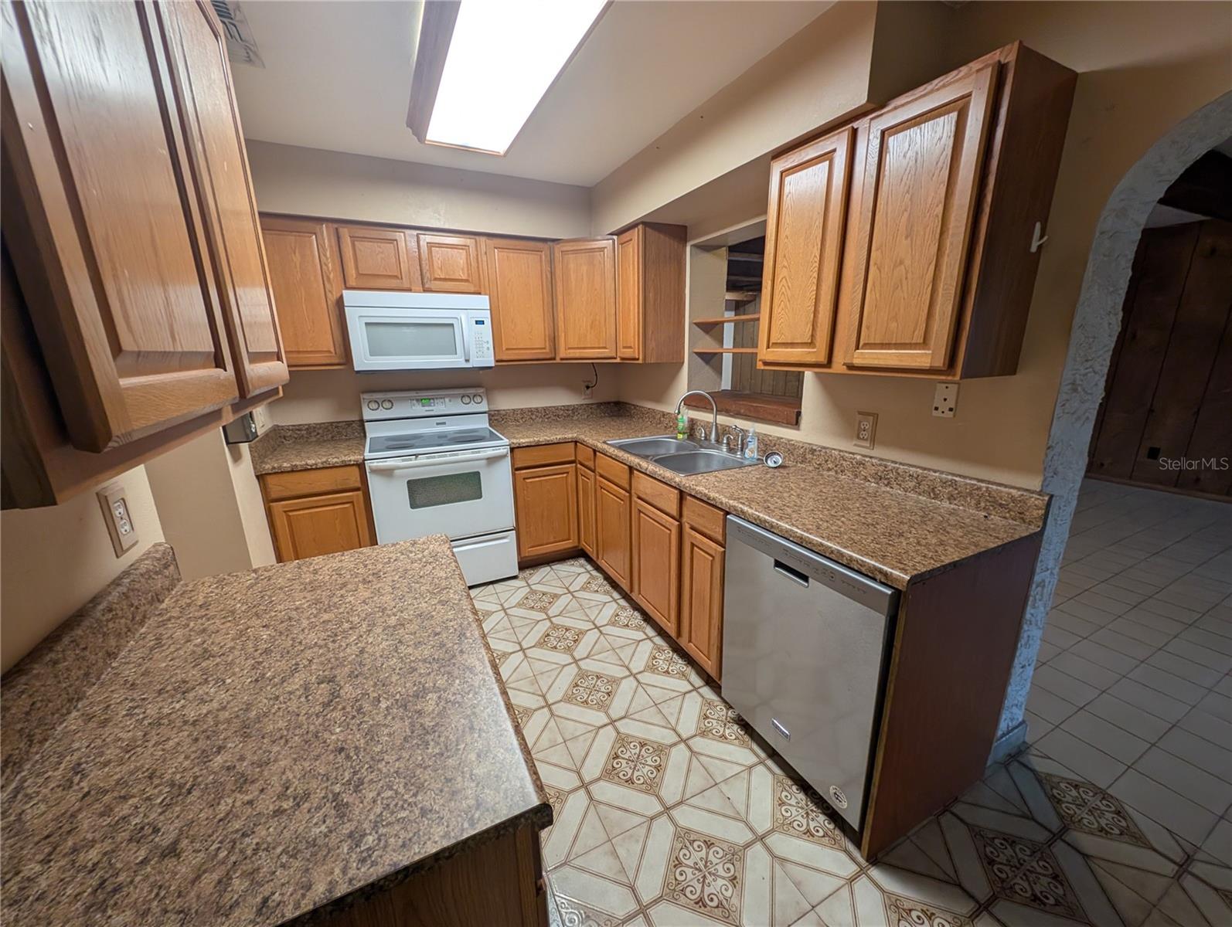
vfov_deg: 94.6
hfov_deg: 110.5
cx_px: 616
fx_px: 428
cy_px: 464
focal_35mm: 12
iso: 116
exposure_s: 1/40
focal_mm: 2.23
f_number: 1.95
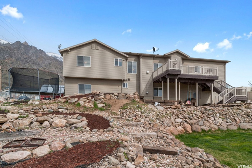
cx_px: 126
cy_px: 84
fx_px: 126
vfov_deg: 67.5
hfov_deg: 89.9
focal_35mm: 18
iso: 100
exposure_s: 1/200
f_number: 11
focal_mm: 12
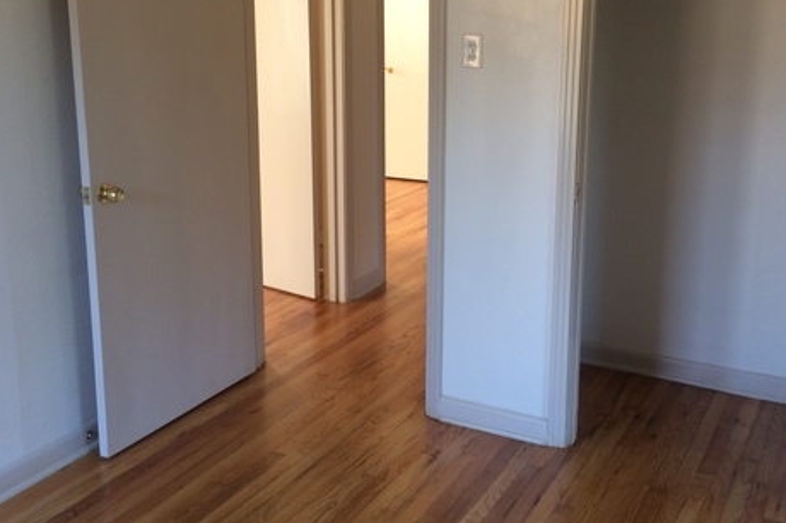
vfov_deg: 31.7
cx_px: 419
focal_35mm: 42
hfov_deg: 46.4
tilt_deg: -13.3
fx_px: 916
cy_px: 197
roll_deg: +1.3
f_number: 2.2
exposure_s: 1/30
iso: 64
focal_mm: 4.15
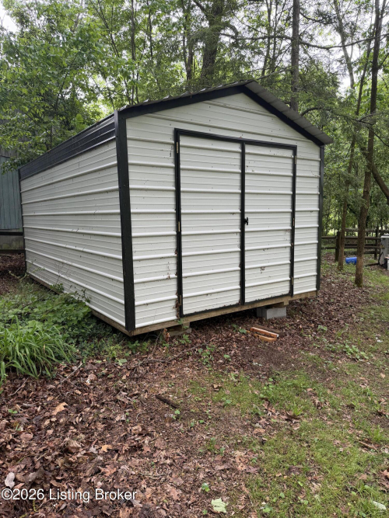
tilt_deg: -6.9
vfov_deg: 71.6
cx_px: 194
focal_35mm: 24
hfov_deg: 56.8
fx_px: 360
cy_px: 259
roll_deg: -0.9
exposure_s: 1/170
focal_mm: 6.76
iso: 64
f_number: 1.78
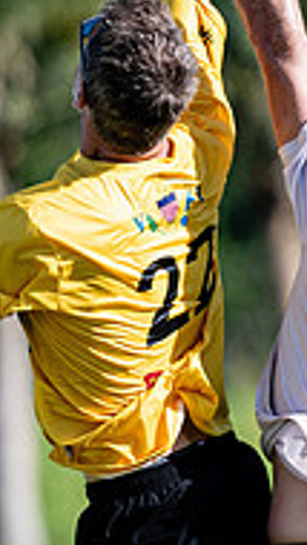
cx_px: 315
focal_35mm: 1431
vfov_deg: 1.5
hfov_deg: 0.9
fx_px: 20691
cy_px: 336
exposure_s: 1/1600
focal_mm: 200
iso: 100
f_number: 3.2
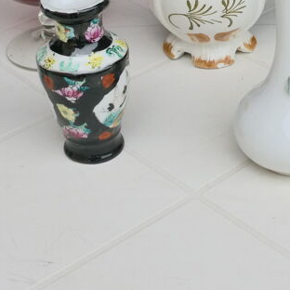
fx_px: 938
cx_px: 263
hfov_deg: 17.3
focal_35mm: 99
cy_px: 1
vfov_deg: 17.2
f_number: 3.1
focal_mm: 6.3
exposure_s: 1/400
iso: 64
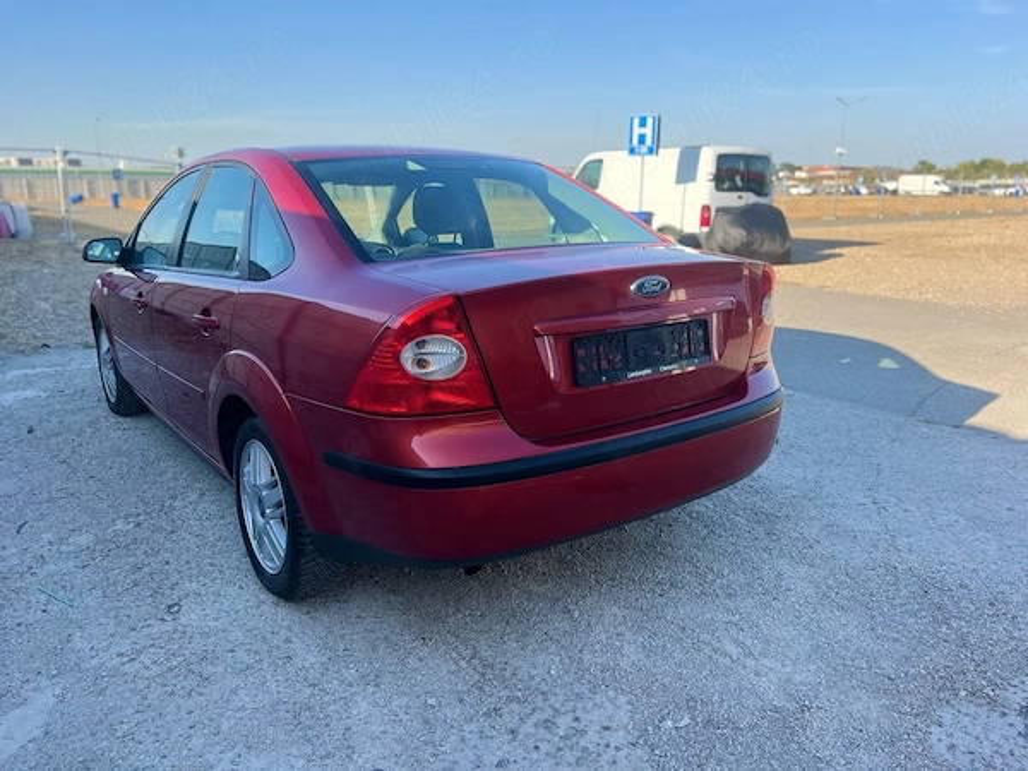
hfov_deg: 67.3
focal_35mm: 26
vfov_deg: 53.1
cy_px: 386
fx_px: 772
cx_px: 514
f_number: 1.5
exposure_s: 1/1412
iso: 50
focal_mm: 5.7
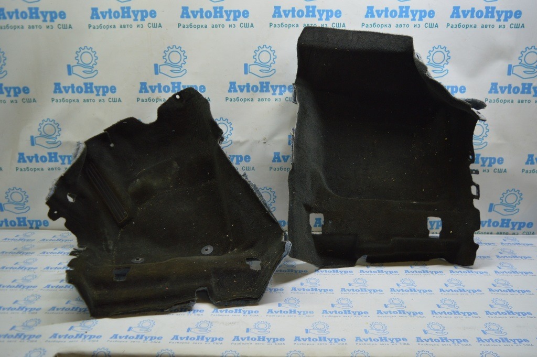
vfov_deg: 47.9
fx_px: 402
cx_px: 268
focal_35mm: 27
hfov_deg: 67.4
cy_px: 178
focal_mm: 18
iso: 400
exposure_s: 1/60
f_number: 3.5
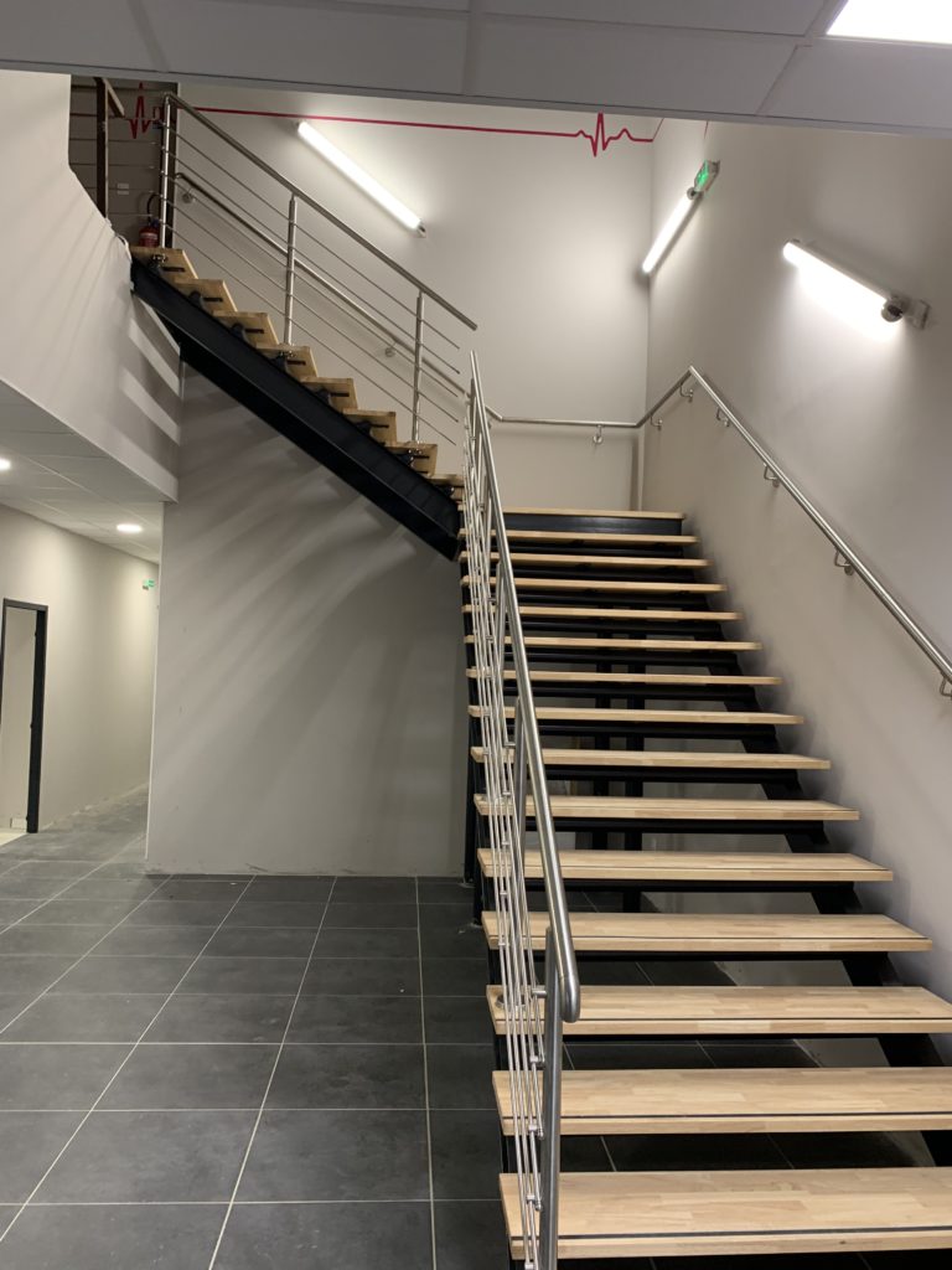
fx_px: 953
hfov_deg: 53.1
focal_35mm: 26
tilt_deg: +2.0
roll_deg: -4.6
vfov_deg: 67.3
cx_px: 476
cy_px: 635
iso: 125
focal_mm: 4.25
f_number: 1.8
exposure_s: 1/50
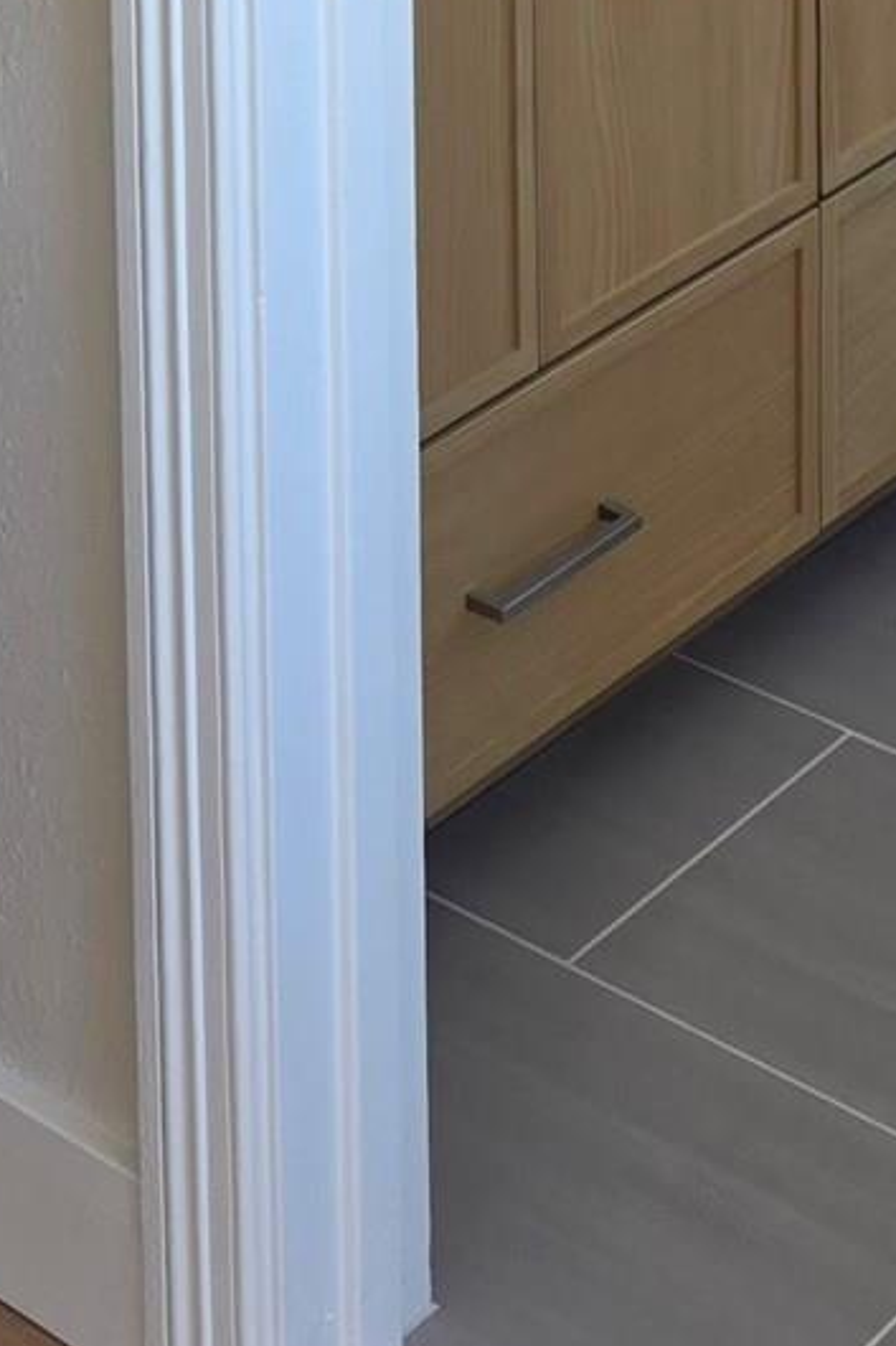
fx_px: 3885
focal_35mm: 104
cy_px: -970
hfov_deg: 13.2
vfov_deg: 16.8
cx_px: 409
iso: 40
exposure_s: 1/120
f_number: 1.7
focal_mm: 6.3
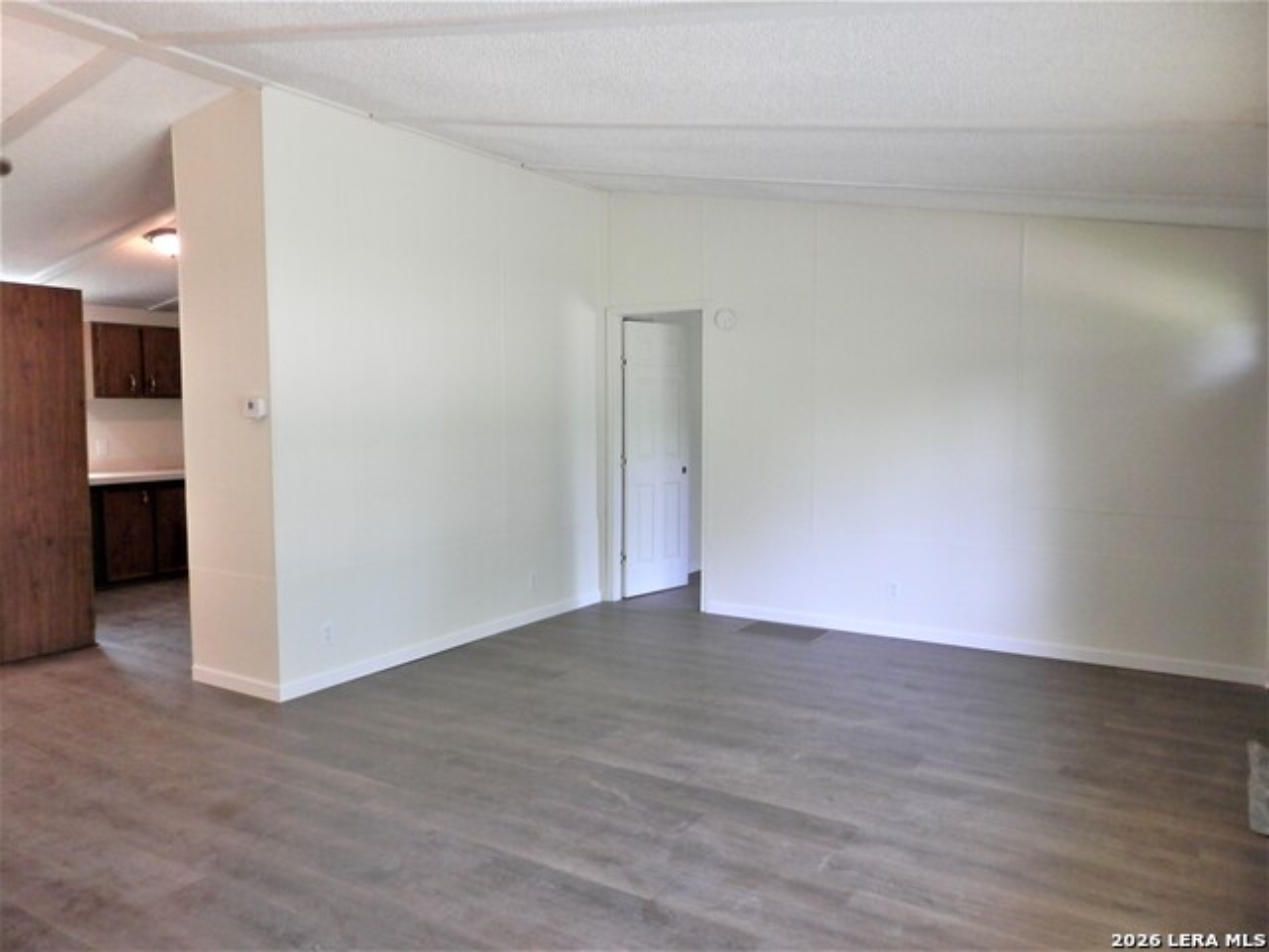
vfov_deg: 54.9
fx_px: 916
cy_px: 476
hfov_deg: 69.4
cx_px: 634
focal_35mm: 25
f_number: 3
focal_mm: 4.5
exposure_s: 1/30
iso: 200
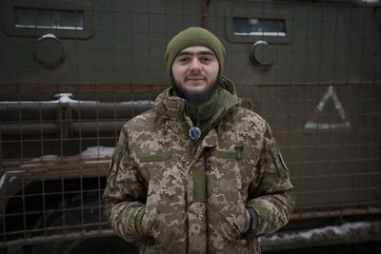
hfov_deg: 54.4
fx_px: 371
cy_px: 127
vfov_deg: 37.9
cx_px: 190
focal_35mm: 35
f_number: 2.8
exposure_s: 1/200
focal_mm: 35
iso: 200
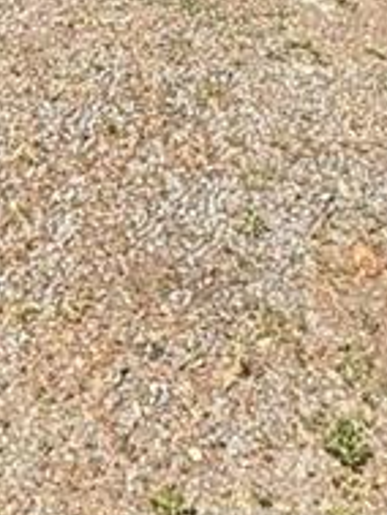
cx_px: 44
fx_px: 1325
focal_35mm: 89
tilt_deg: -3.6
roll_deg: -1.0
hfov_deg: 16.4
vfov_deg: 17.1
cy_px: -474
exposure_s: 1/1217
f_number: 2.2
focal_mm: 2.22
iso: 40
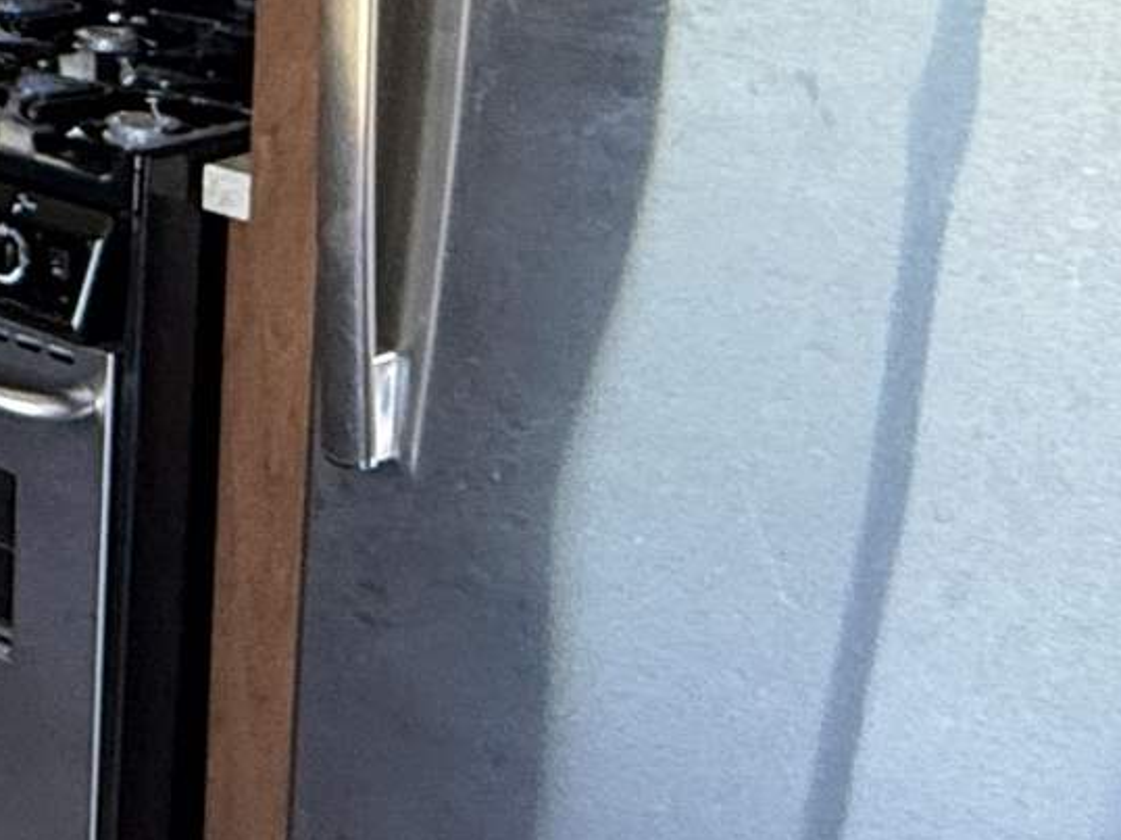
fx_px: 2590
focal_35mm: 80
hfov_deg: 22.2
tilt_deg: -6.1
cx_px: -279
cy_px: -217
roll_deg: -1.7
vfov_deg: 17.4
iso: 250
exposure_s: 1/99
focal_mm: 2.22
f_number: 2.2
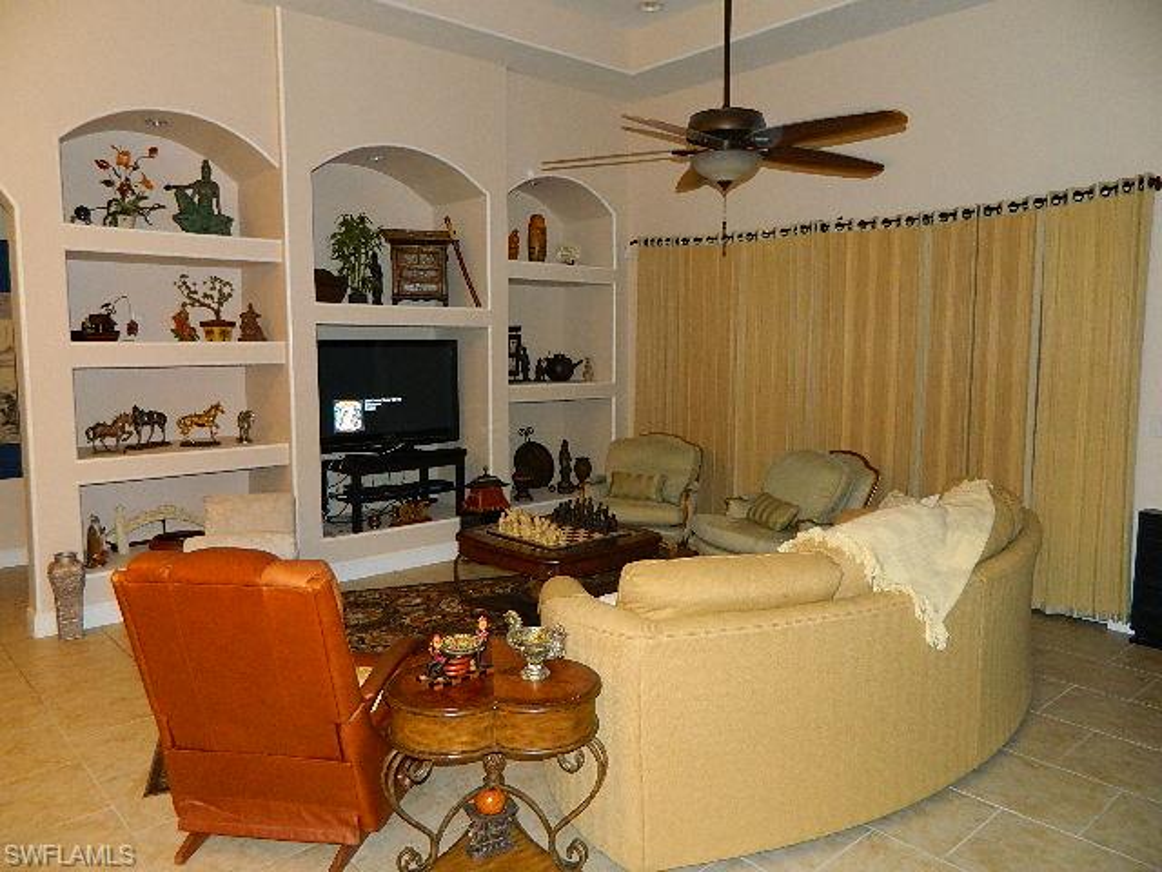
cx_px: 581
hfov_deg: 69.4
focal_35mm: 25
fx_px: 839
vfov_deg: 54.9
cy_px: 436
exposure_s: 1/30
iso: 280
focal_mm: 4.5
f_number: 3.1
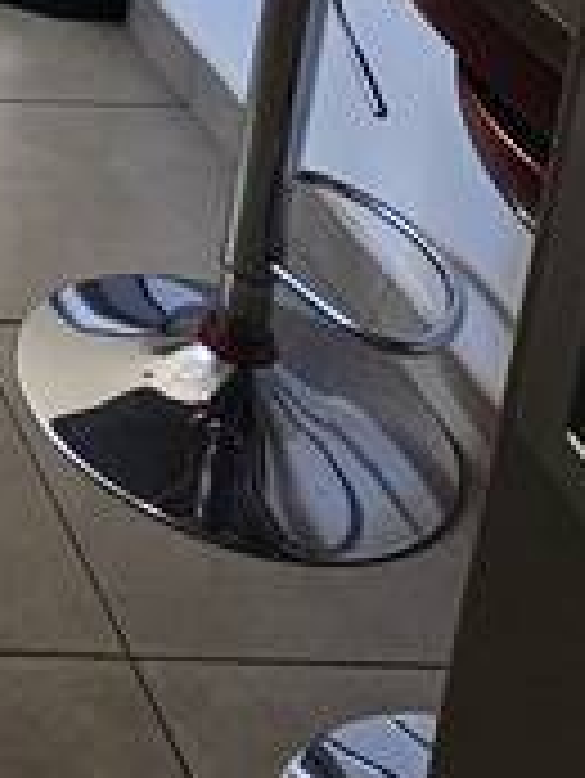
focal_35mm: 81
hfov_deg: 13.9
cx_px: -747
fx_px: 1823
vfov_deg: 19.4
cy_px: -535
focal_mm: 2.2
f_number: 2.2
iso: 64
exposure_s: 1/120
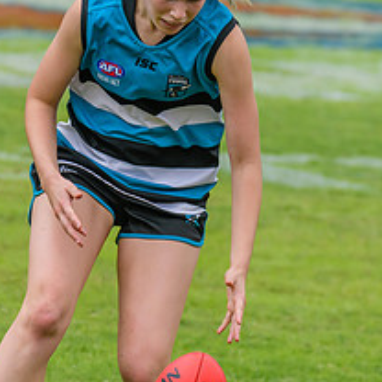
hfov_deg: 1.9
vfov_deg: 1.9
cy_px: 186
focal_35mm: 899
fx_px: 11224
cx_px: 255
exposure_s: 1/1600
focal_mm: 290
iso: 800
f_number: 5.6
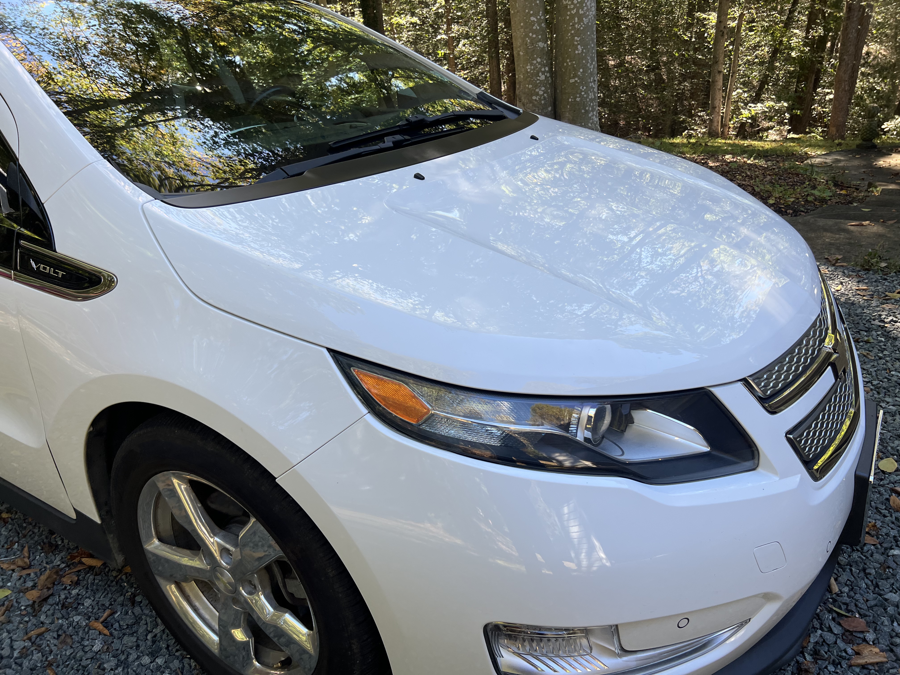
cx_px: 450
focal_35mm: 26
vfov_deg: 53.1
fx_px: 676
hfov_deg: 67.3
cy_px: 338
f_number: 1.5
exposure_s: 1/446
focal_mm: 5.7
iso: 50
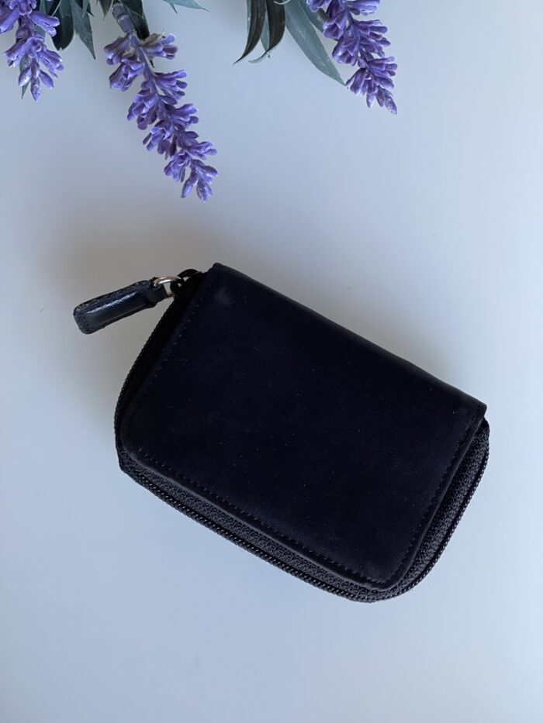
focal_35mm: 64
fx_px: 1338
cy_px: 362
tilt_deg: -80.4
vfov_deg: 30.3
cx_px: 272
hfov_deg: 22.9
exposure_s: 1/121
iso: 250
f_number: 2.2
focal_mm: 7.5
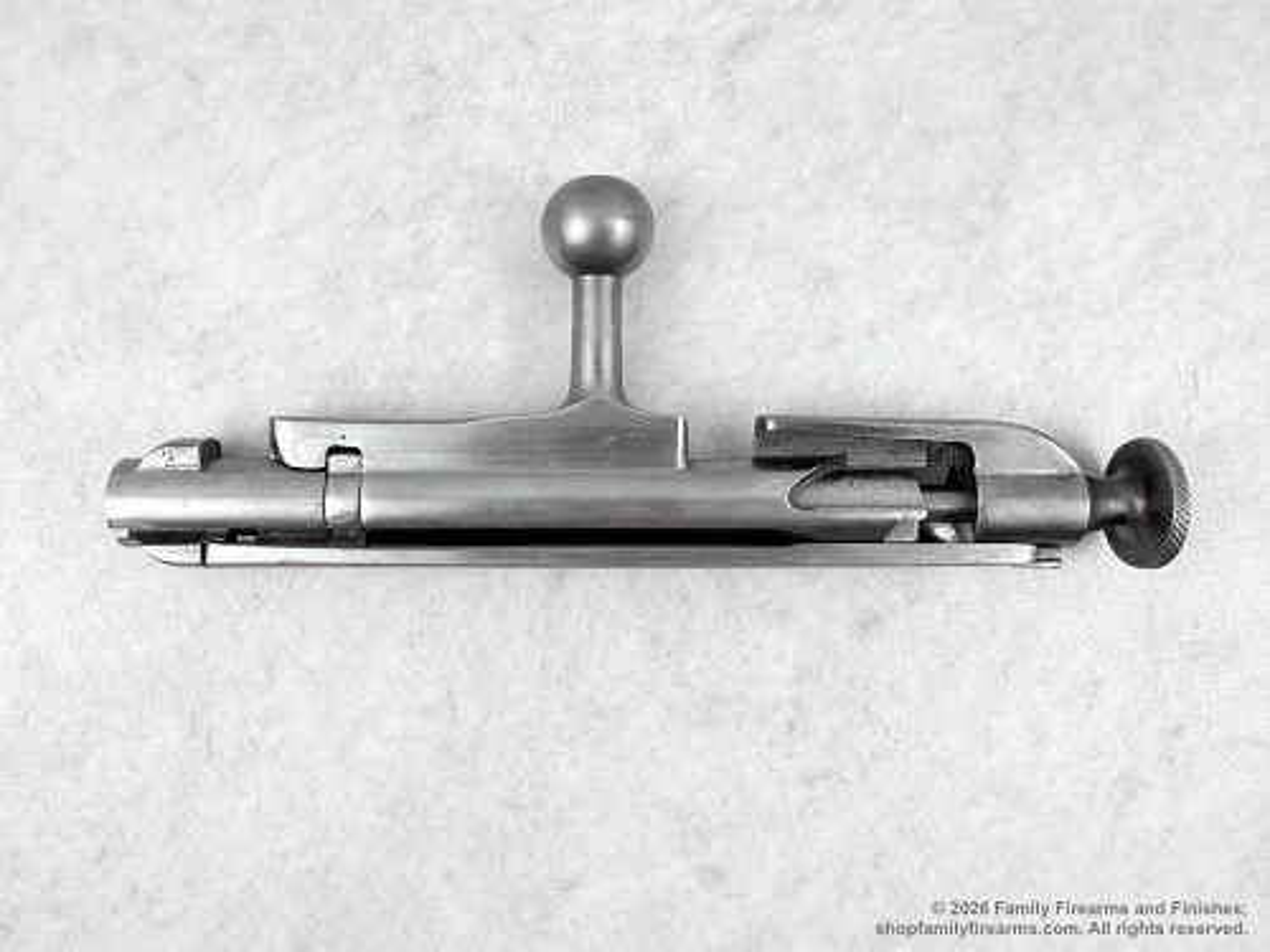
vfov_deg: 54.9
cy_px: 476
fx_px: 917
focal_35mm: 25
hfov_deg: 69.4
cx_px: 635
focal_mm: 2.22
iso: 32
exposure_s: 1/120
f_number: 2.2
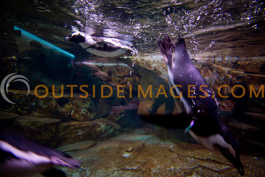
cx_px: 132
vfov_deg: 77.3
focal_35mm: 15
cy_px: 88
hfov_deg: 100.4
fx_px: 110
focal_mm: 15
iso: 2000
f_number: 4
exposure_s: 1/30
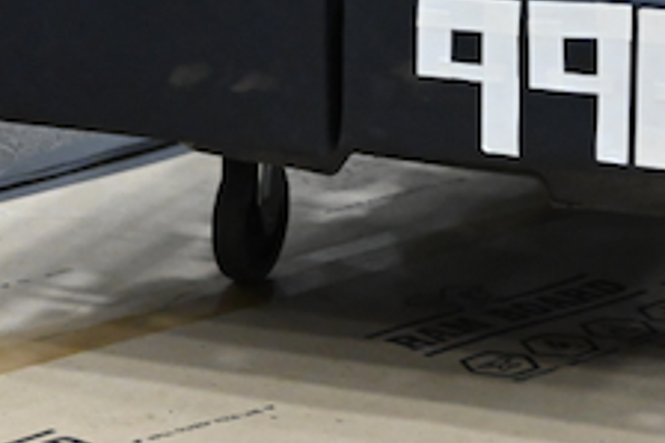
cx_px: 603
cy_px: -114
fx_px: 5537
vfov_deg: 4.6
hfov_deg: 6.9
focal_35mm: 300
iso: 3600
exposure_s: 1/500
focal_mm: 70
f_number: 2.8
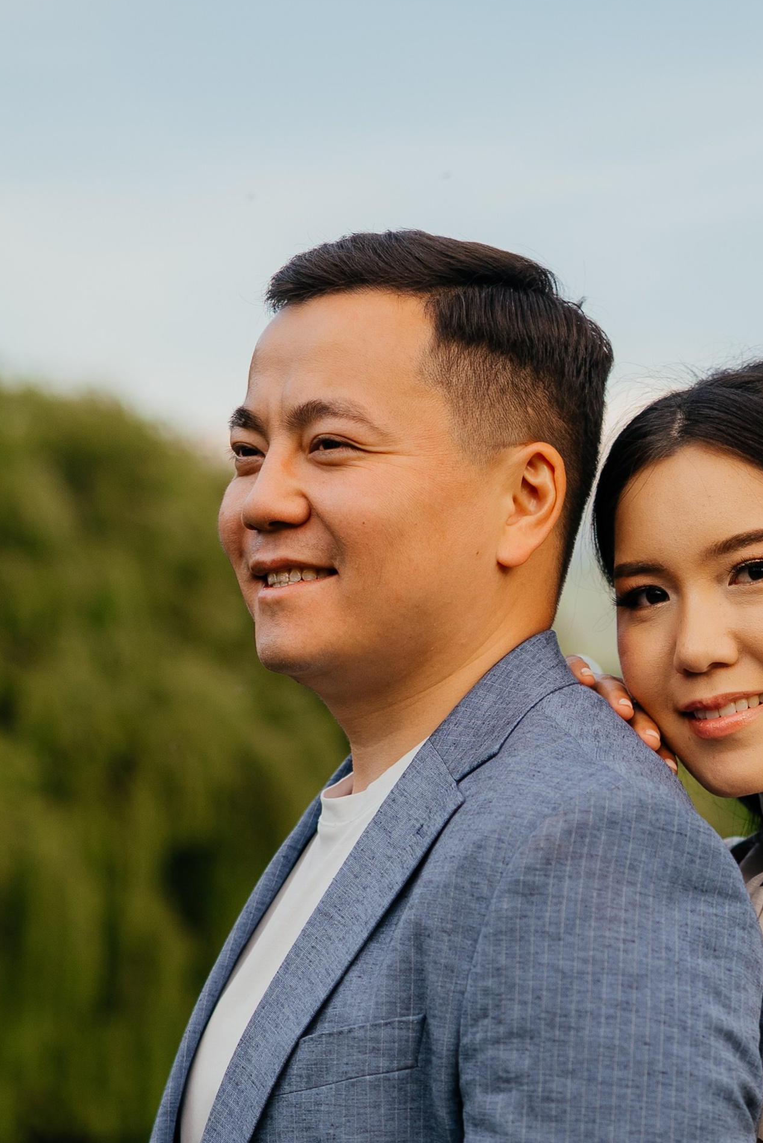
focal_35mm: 101
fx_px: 3208
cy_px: 1020
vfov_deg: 19.8
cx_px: 708
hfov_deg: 13.4
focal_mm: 50
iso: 250
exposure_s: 1/400
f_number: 2.5
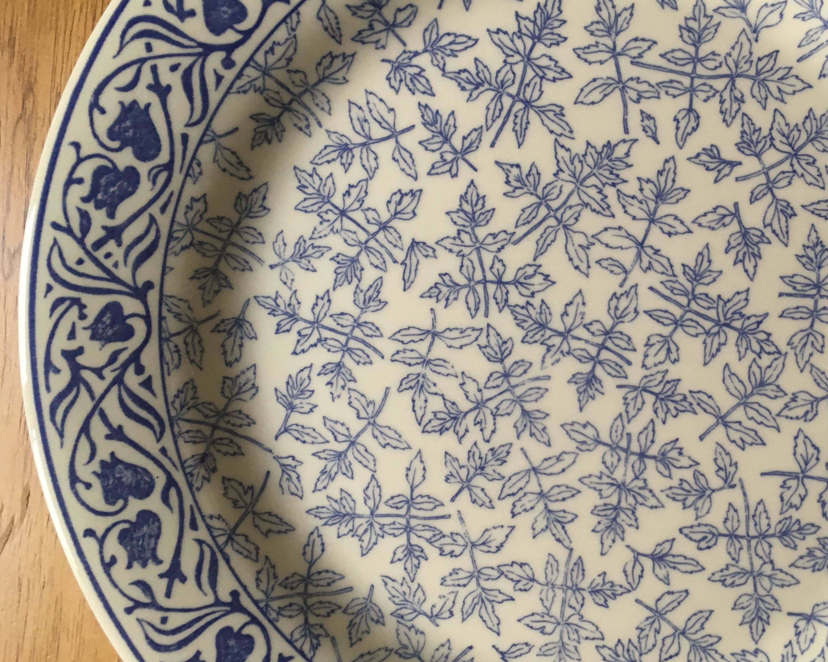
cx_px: 578
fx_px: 1005
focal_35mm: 41
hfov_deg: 43.9
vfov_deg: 36.5
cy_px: 326
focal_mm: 4.15
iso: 100
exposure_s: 1/33
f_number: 2.2
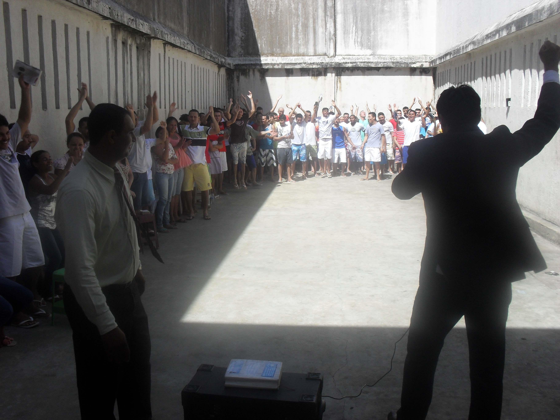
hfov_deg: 52.6
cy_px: 210
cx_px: 280
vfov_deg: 40.7
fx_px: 566
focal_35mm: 35
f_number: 8.4
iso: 100
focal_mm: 6.3
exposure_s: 1/180
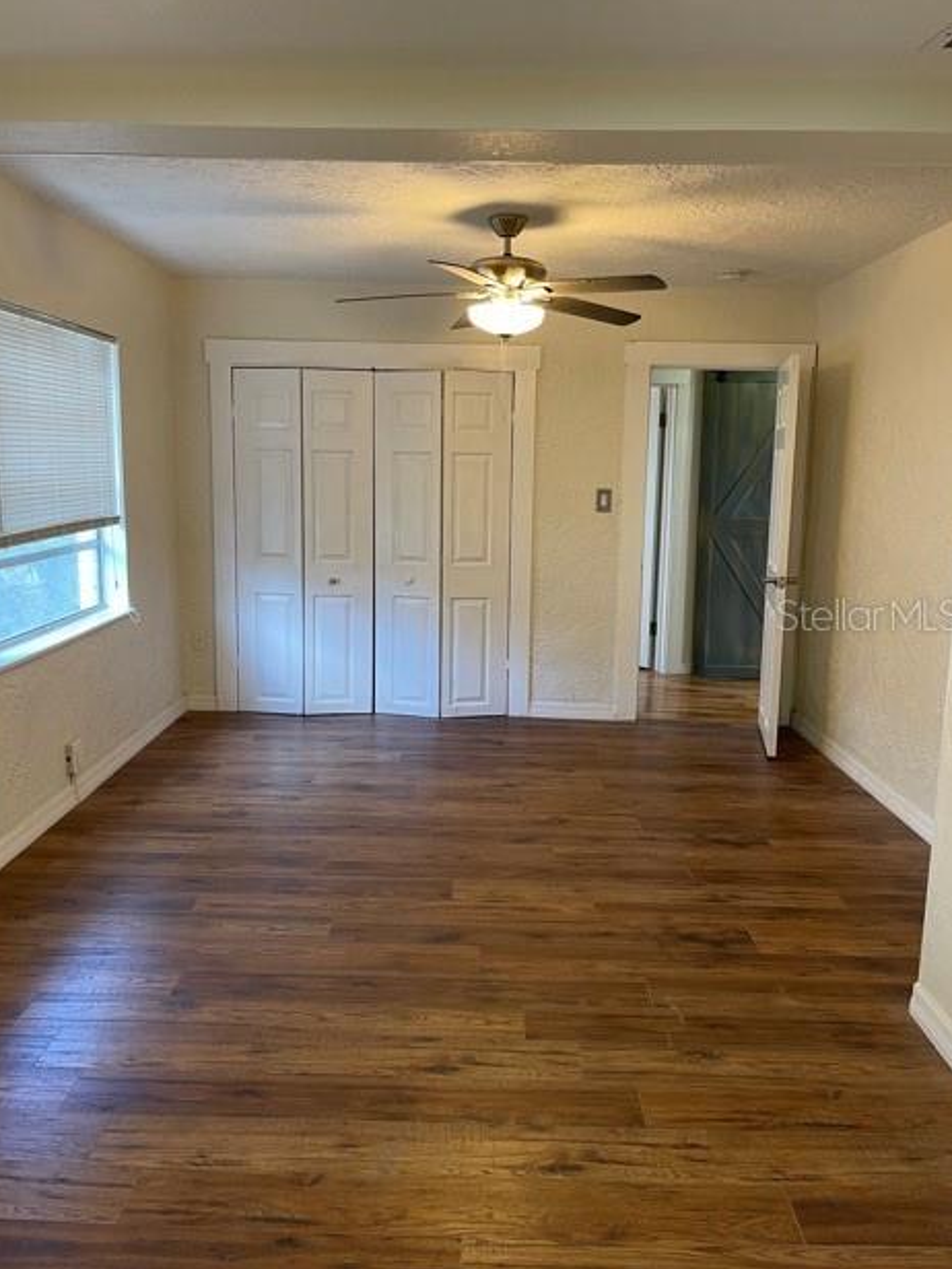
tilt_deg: -7.1
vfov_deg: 65.3
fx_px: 990
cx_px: 476
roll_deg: +0.6
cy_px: 614
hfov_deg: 51.4
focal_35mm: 27
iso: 100
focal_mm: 5.1
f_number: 1.6
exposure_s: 1/60
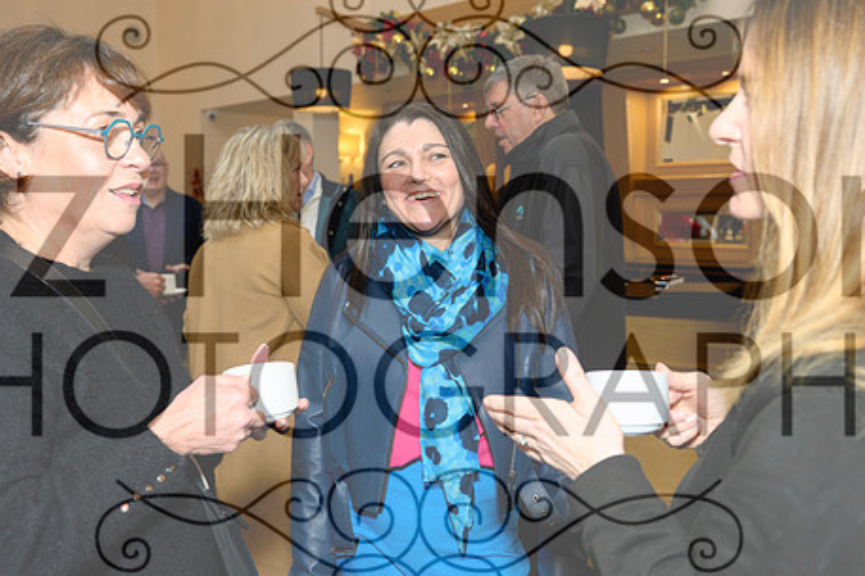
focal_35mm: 38
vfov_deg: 35.0
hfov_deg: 50.7
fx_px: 913
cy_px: 293
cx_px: 416
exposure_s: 1/160
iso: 1250
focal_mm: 30
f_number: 4
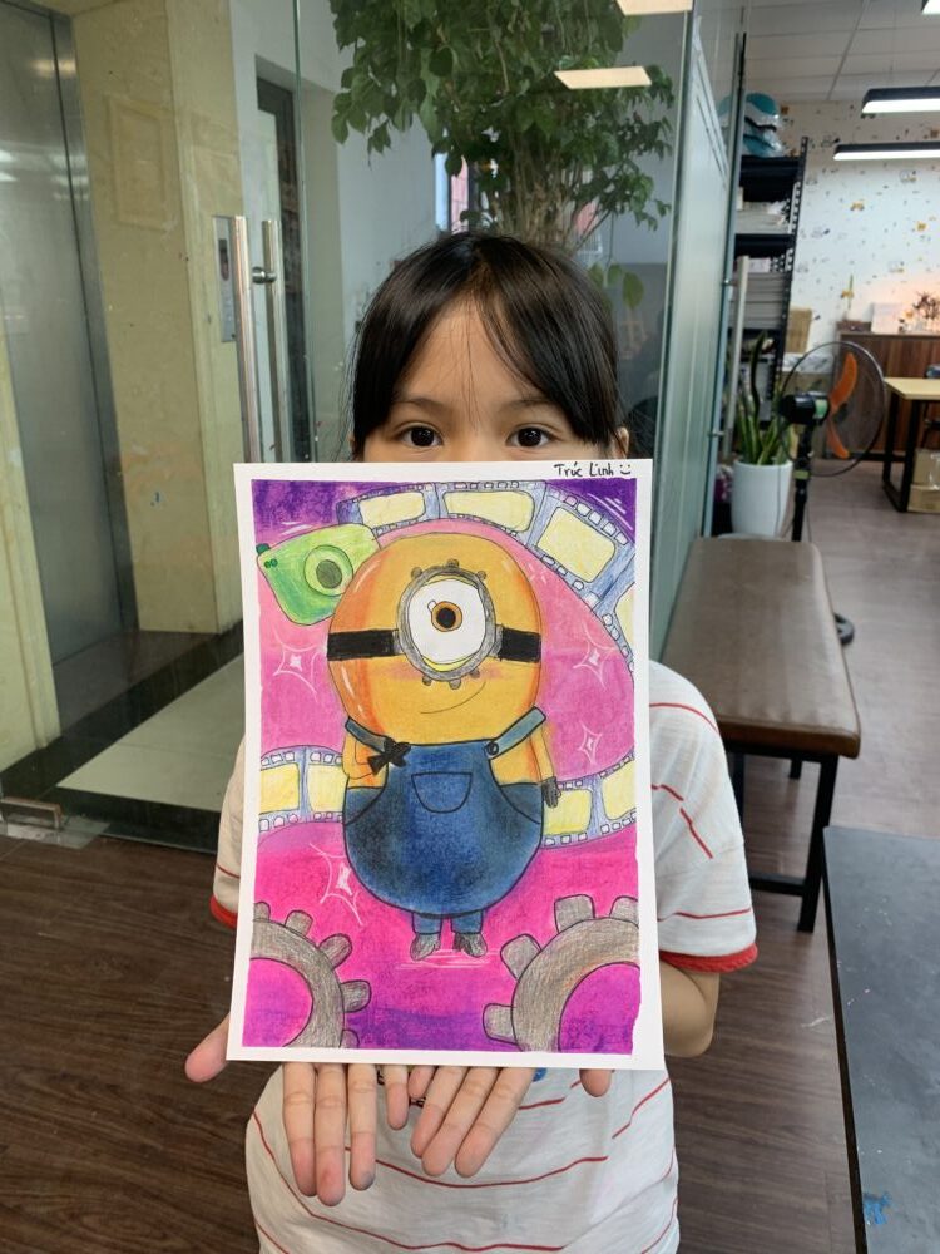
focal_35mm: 26
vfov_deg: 67.3
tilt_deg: -19.3
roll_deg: +0.3
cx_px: 470
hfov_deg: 53.1
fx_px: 941
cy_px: 627
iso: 50
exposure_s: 1/98
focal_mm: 4.25
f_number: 1.8
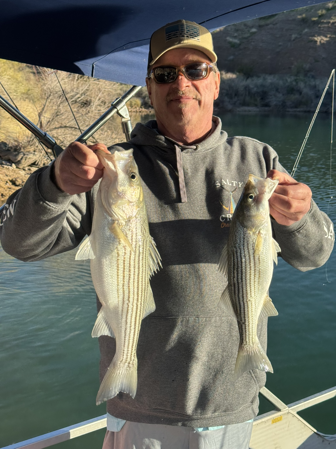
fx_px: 621
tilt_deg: -9.9
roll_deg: +0.1
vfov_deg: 39.7
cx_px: 168
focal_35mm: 48
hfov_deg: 30.3
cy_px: 224
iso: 64
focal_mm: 6.76
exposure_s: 1/2415
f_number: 1.78
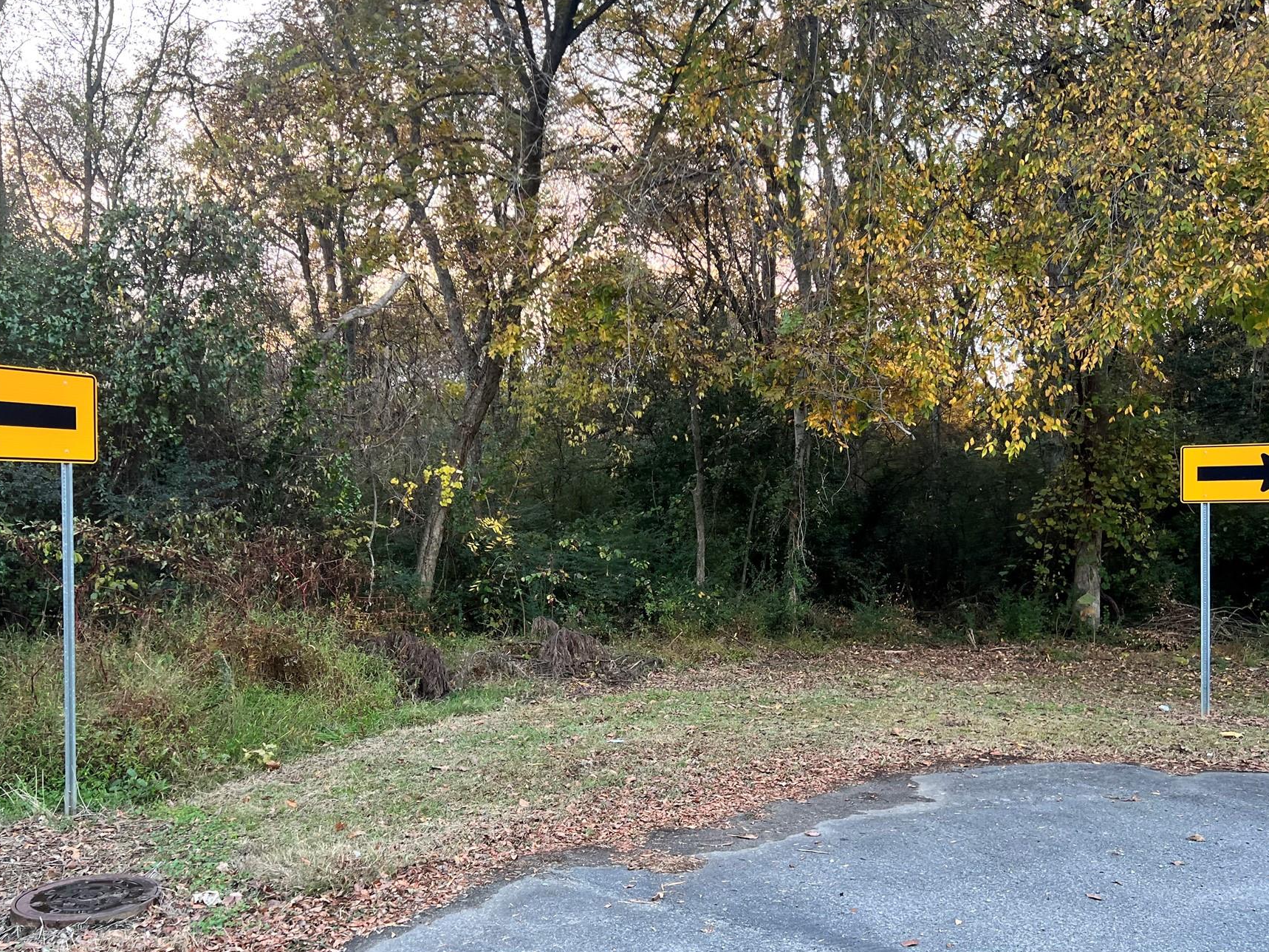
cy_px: 554
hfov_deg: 58.2
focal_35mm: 31
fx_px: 1136
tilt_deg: -1.6
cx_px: 569
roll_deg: -0.4
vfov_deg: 45.3
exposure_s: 1/108
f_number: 1.5
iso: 125
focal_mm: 5.7
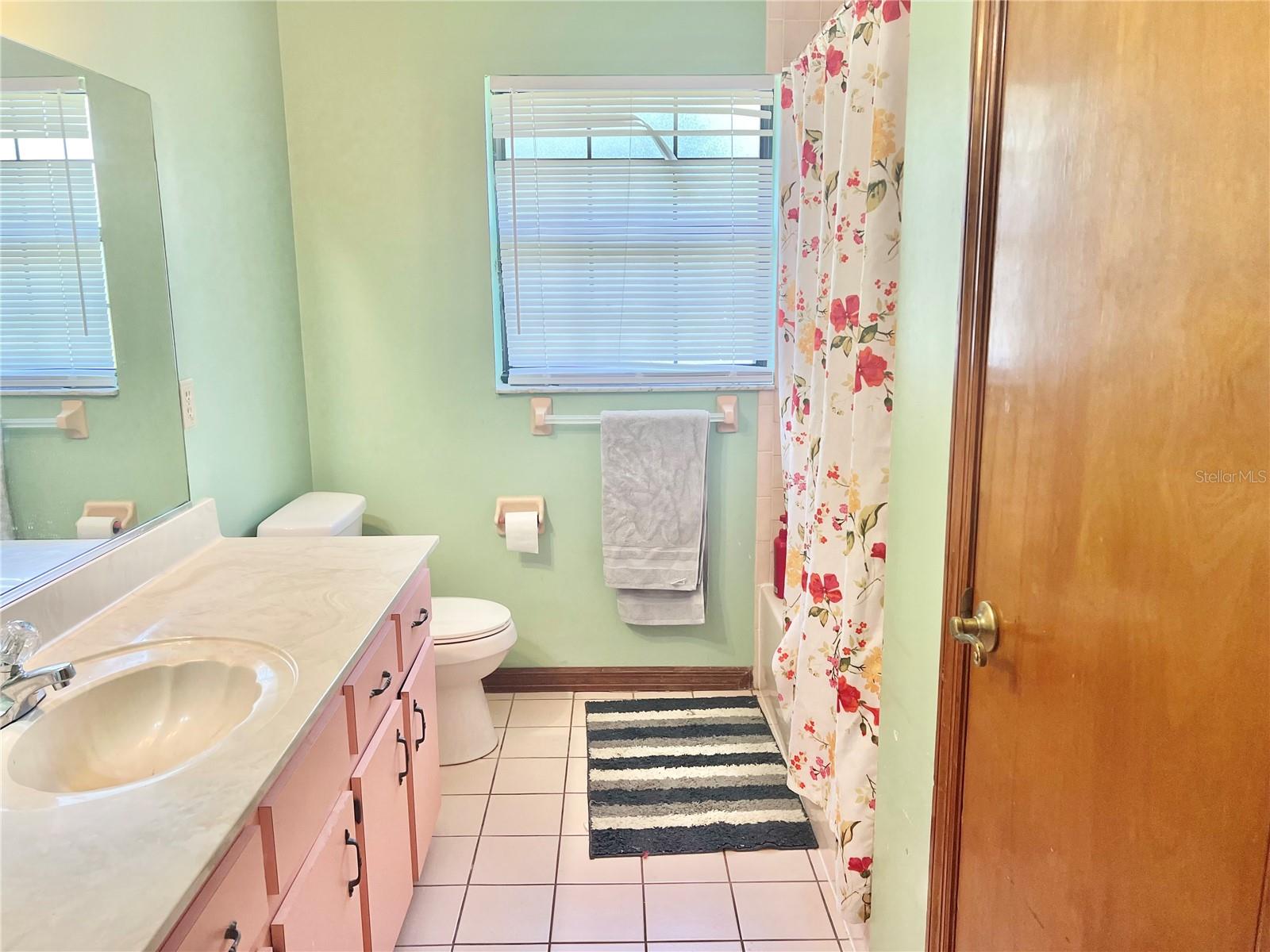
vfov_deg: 53.1
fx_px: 954
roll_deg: +0.3
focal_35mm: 26
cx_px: 635
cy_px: 476
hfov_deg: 67.3
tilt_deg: -11.5
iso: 125
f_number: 1.5
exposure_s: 1/120
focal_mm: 5.7
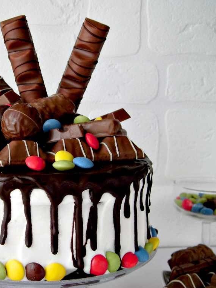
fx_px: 524
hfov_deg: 22.8
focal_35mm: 63
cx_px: 31
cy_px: 144
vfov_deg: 30.7
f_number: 3.4
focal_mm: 8.3
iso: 100
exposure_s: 1/60
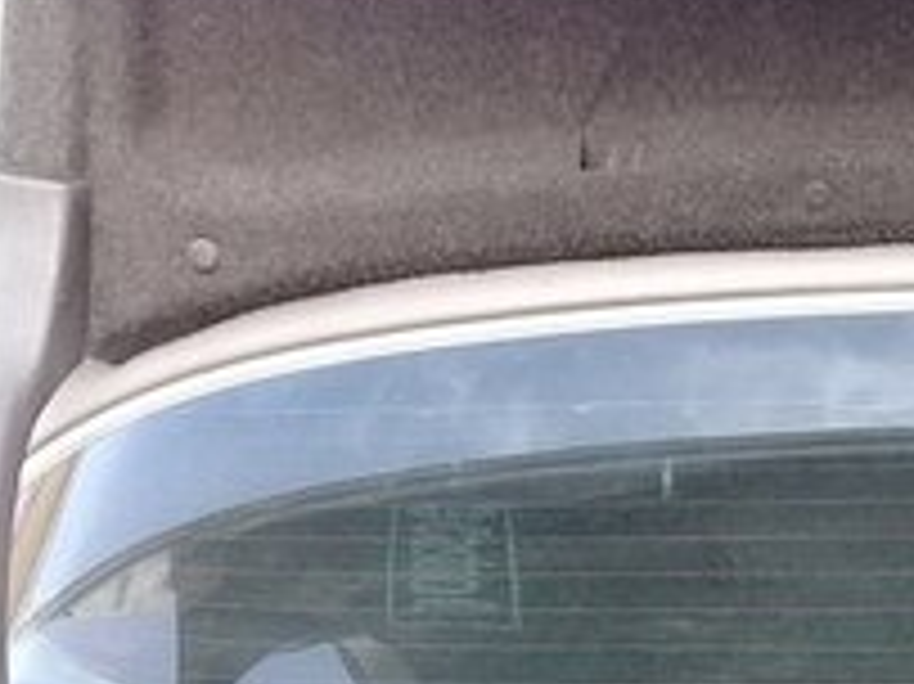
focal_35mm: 101
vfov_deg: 13.9
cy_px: 974
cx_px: 1000
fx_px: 2665
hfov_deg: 18.7
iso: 64
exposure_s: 1/108
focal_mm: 3.3
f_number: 2.2
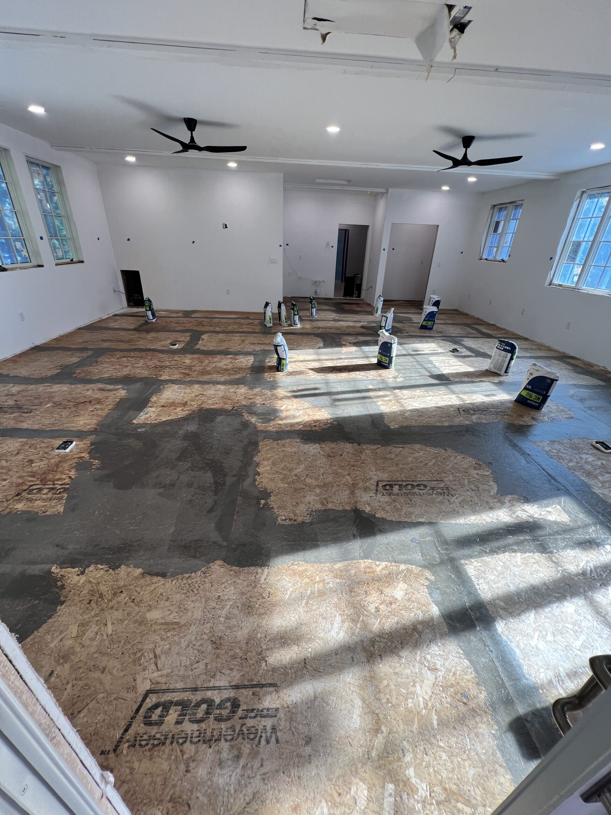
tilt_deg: -25.8
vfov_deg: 106.2
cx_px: 306
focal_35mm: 13
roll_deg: -1.7
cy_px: 408
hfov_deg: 89.9
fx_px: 306
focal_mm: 1.57
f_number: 1.8
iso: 50
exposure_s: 1/120
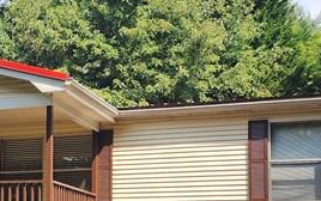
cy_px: 173
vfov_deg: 14.0
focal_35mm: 93
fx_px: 814
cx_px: -5
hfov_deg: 21.5
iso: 12
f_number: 1.8
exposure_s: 1/582
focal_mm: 6.4
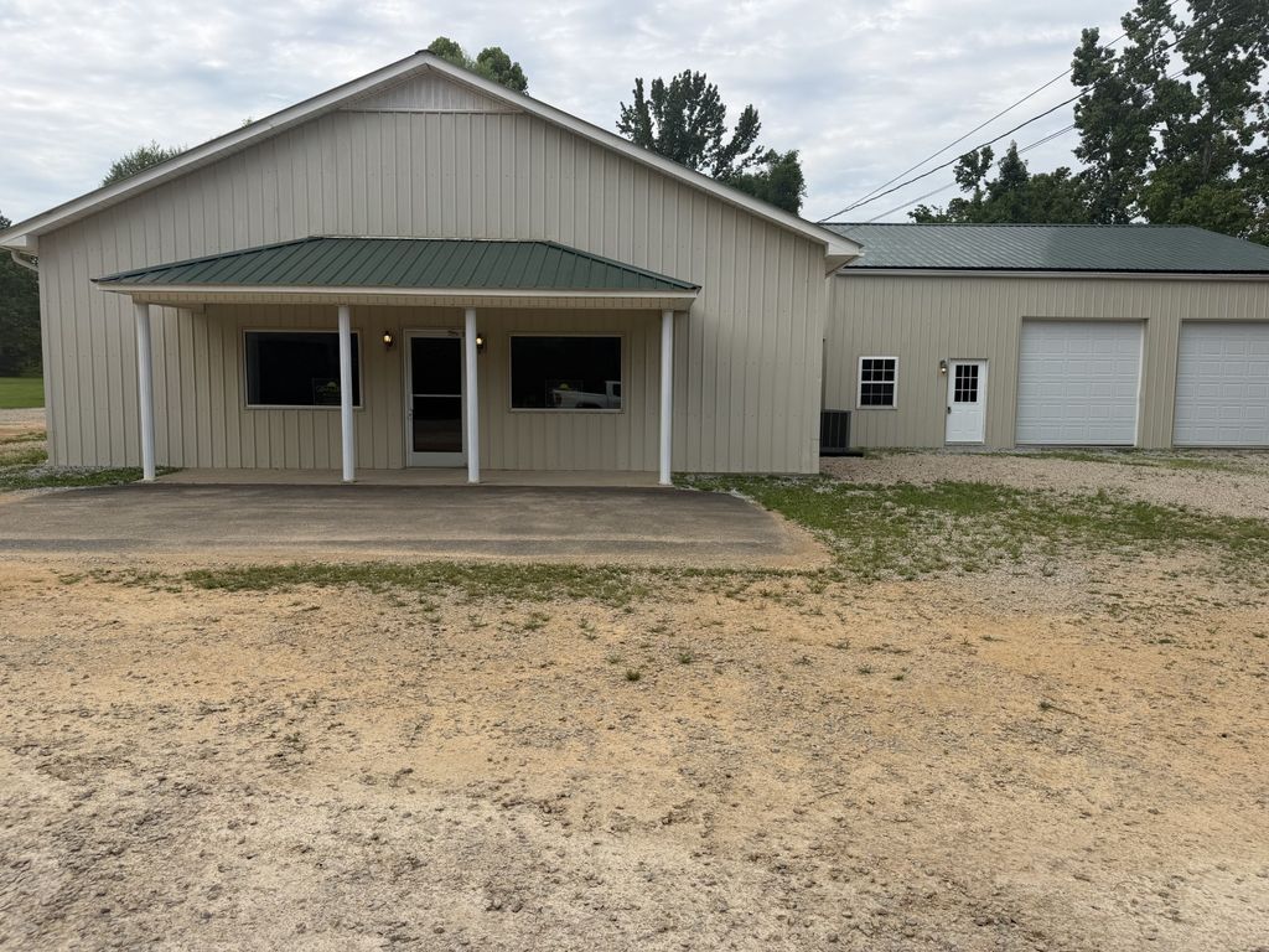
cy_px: 476
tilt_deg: -5.5
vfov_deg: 56.8
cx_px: 634
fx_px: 880
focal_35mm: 24
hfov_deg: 71.6
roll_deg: -0.9
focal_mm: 6.76
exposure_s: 1/3953
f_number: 1.78
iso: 80
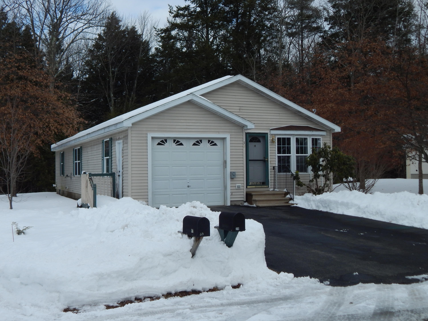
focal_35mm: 43
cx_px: 214
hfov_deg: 43.9
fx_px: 532
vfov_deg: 33.6
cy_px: 160
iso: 125
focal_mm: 7.7
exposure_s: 1/1250
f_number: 3.6
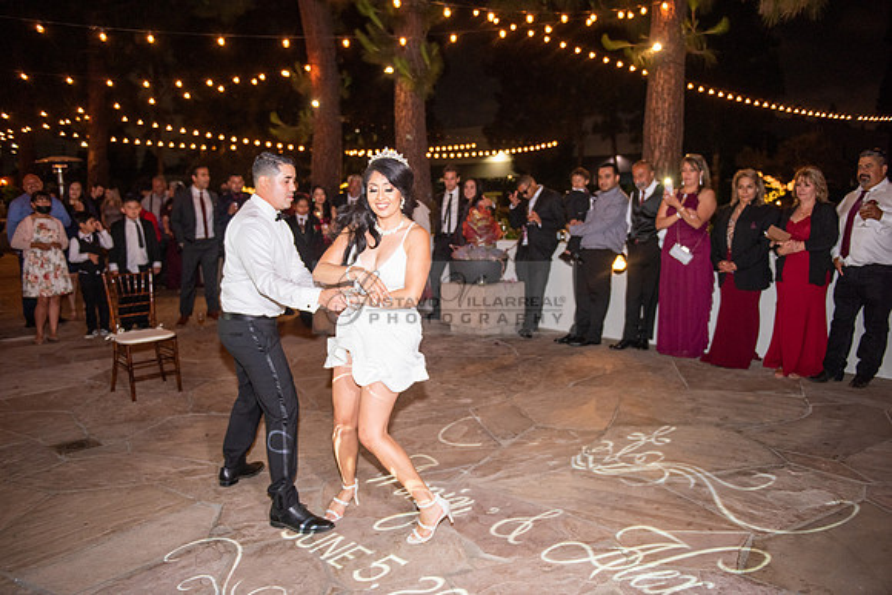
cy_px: 298
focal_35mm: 31
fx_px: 768
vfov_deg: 42.3
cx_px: 446
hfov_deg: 60.3
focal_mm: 31
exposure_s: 1/125
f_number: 2.8
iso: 1250
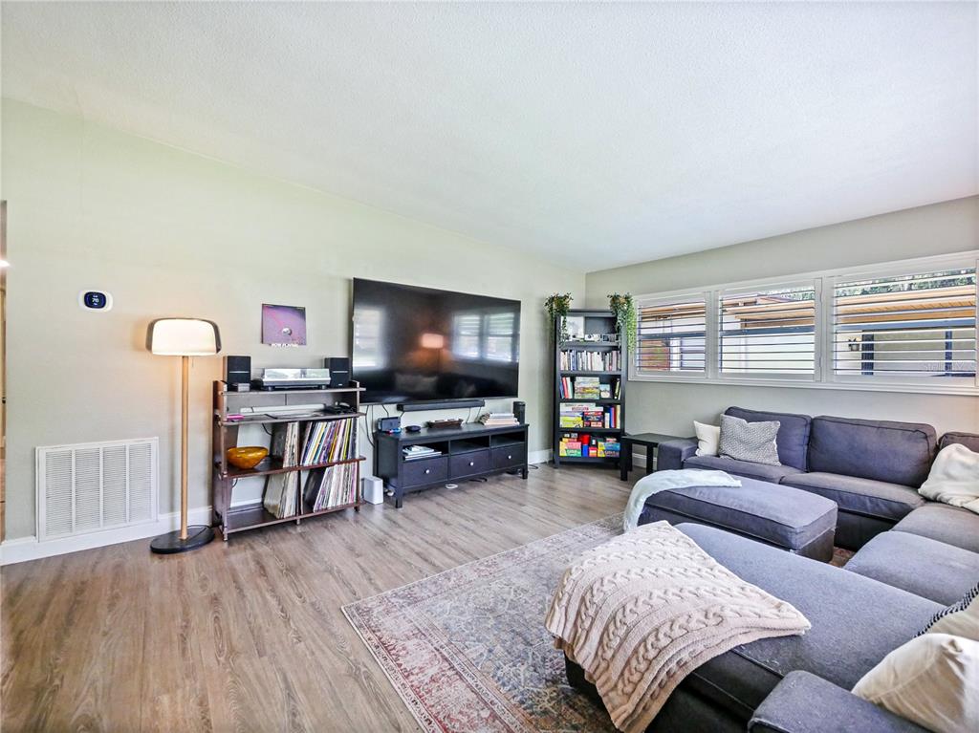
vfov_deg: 85.6
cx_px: 490
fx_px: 396
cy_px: 366
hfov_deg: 102.1
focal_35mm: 14
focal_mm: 7
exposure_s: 1/60
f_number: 4
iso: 2500
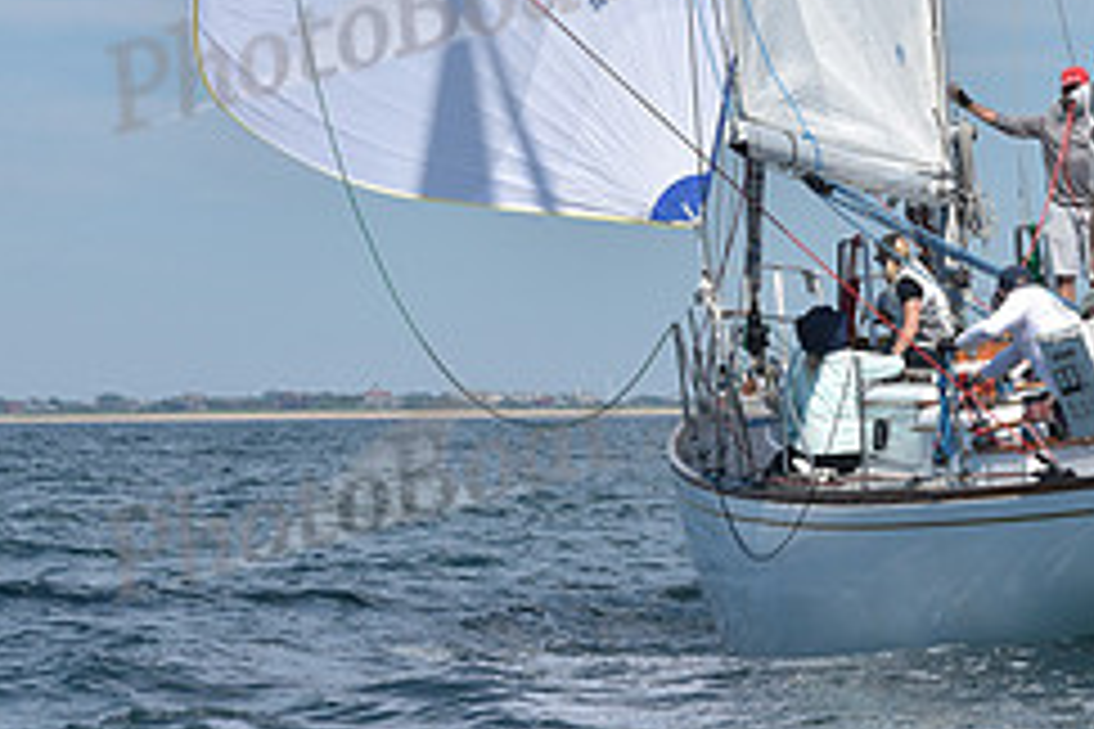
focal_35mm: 203
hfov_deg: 10.1
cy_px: 187
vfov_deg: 6.8
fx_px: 6168
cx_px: 977
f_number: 13
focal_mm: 85
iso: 250
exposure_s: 1/800
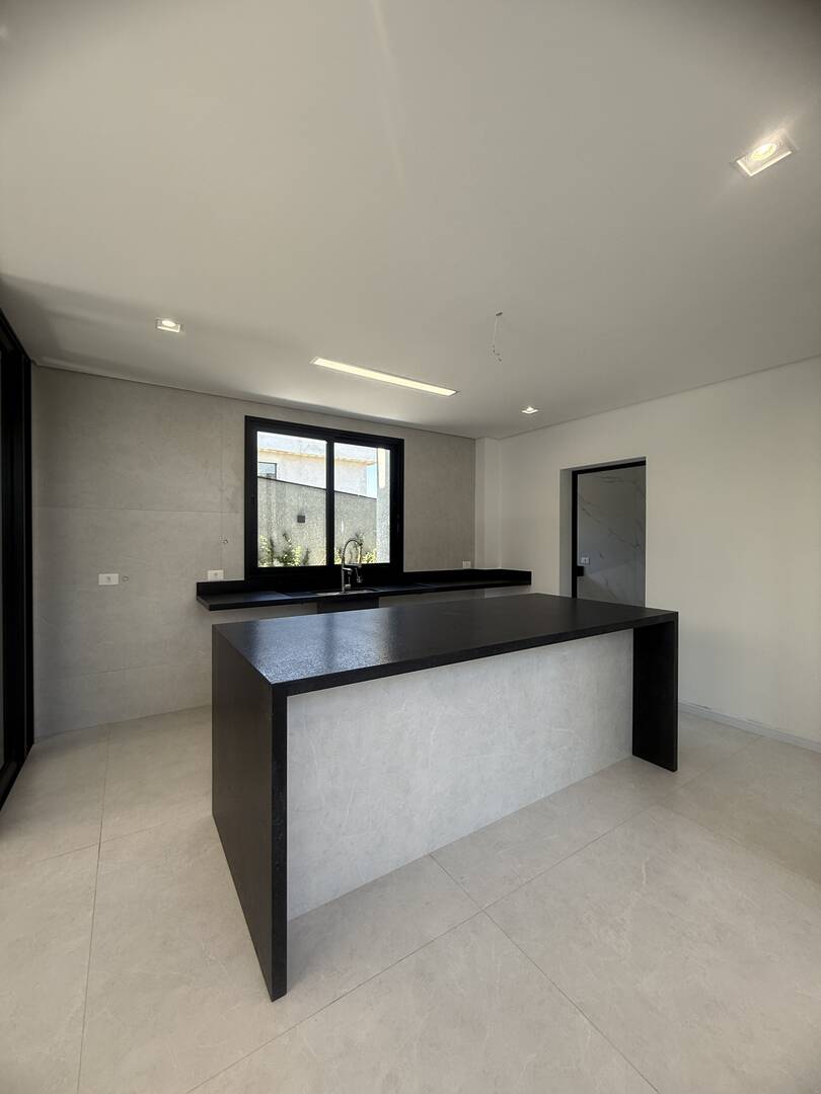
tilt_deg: +0.3
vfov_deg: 102.1
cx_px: 410
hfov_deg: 85.7
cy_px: 547
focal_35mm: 14
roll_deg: +0.2
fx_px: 443
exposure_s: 1/166
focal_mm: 2.22
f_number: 2.2
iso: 64
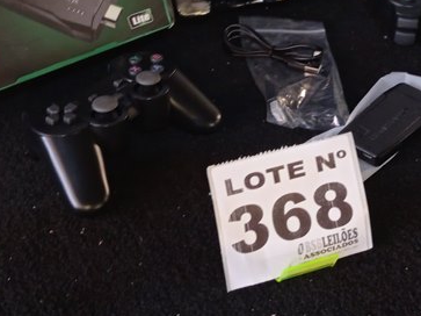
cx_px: 135
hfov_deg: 24.6
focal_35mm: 79
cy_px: -127
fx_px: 960
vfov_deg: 17.2
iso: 182
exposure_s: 1/30
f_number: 1.79
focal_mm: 4.7
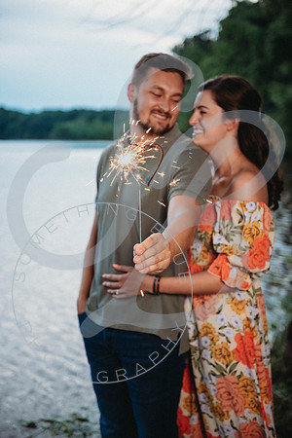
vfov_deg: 38.2
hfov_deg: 26.0
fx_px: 633
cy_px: 219
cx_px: 146
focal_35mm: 52
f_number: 2.8
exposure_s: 1/160
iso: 400
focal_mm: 52
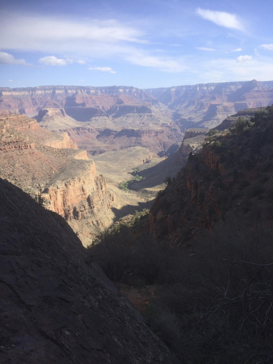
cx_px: 136
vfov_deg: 60.0
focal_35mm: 30
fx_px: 315
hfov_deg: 46.8
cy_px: 182
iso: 32
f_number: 2.2
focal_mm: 4.12
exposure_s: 1/1053
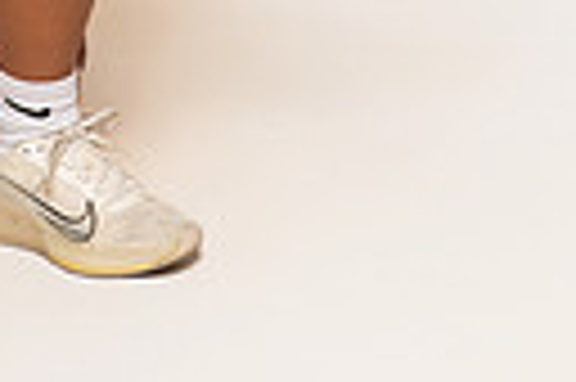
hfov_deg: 10.4
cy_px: -535
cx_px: 184
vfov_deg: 6.6
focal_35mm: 197
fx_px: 3148
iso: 800
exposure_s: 1/320
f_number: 7.1
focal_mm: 56
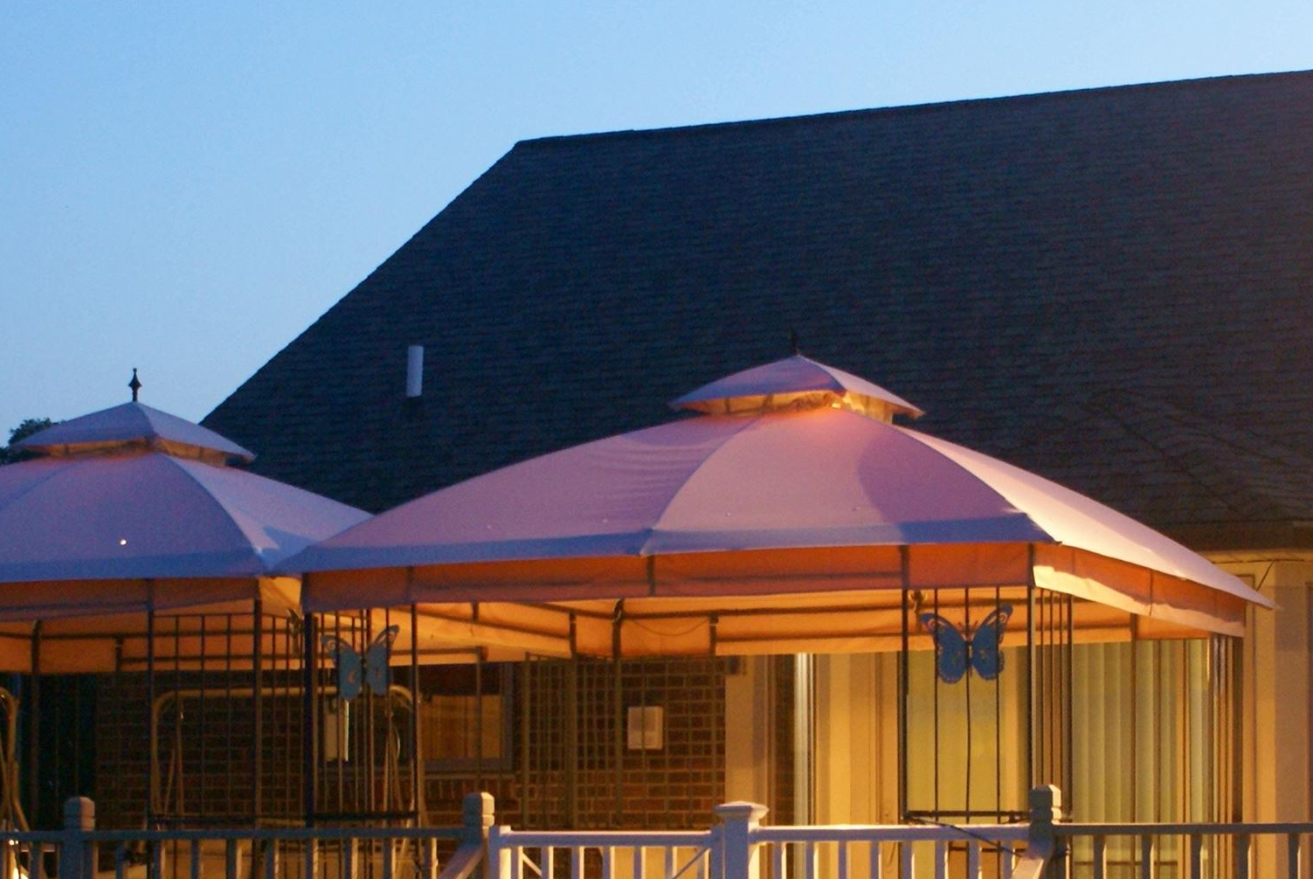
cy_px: 759
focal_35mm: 92
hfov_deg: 22.1
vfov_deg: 14.8
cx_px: 640
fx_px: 3359
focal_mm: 30
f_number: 5
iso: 400
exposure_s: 1.6
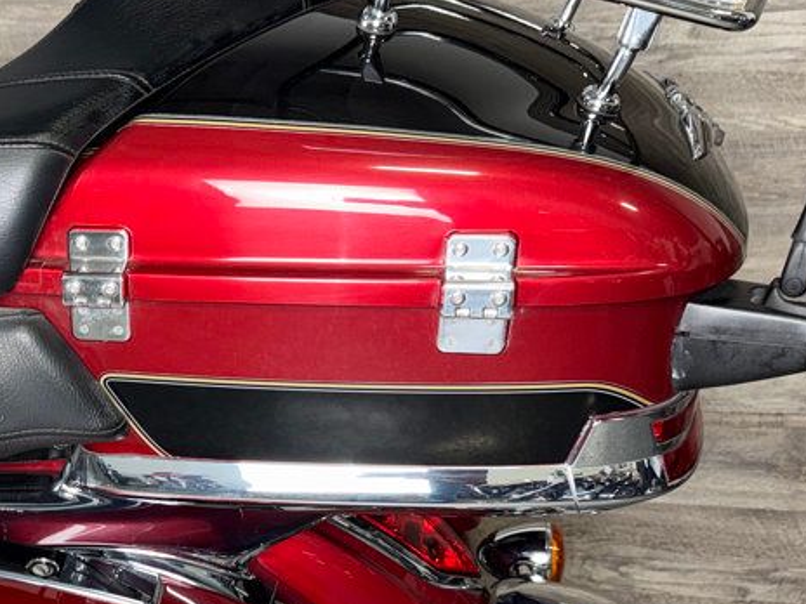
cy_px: 463
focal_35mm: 53
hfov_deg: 34.3
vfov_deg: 27.1
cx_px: 94
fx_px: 1234
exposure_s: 1/17
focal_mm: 6.76
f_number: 1.78
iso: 64
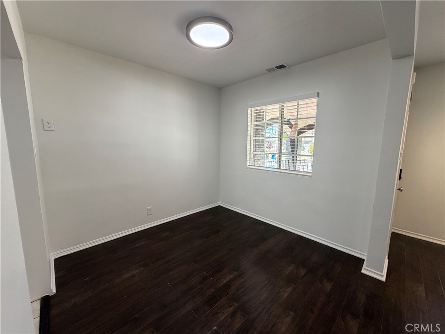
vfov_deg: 85.7
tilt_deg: -7.4
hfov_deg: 102.1
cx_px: 222
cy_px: 167
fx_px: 180
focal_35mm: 14
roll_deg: -0.1
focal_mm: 2.22
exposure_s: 1/120
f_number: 2.2
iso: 250
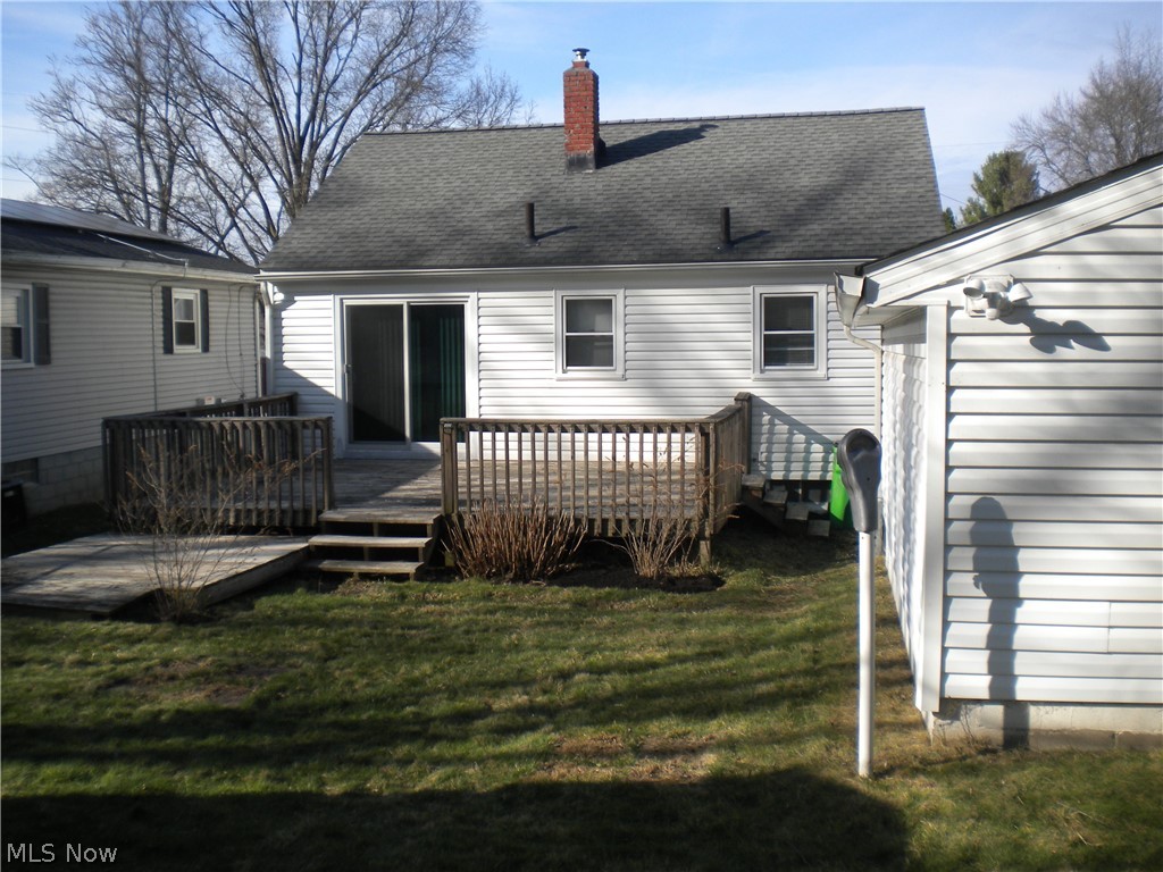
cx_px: 582
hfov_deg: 52.6
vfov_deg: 40.7
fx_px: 1176
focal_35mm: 35
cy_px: 436
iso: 80
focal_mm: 6.3
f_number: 4.6
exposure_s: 1/468
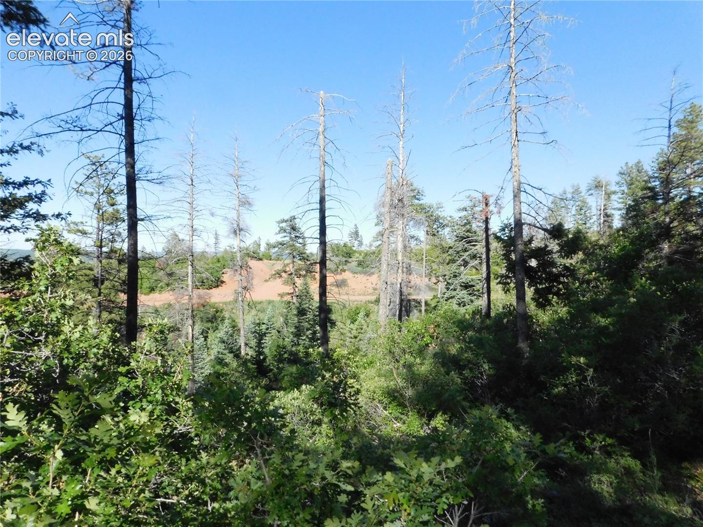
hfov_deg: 73.9
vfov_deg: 58.9
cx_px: 352
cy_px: 264
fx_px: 467
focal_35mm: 23
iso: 800
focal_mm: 4
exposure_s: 1/1500
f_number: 6
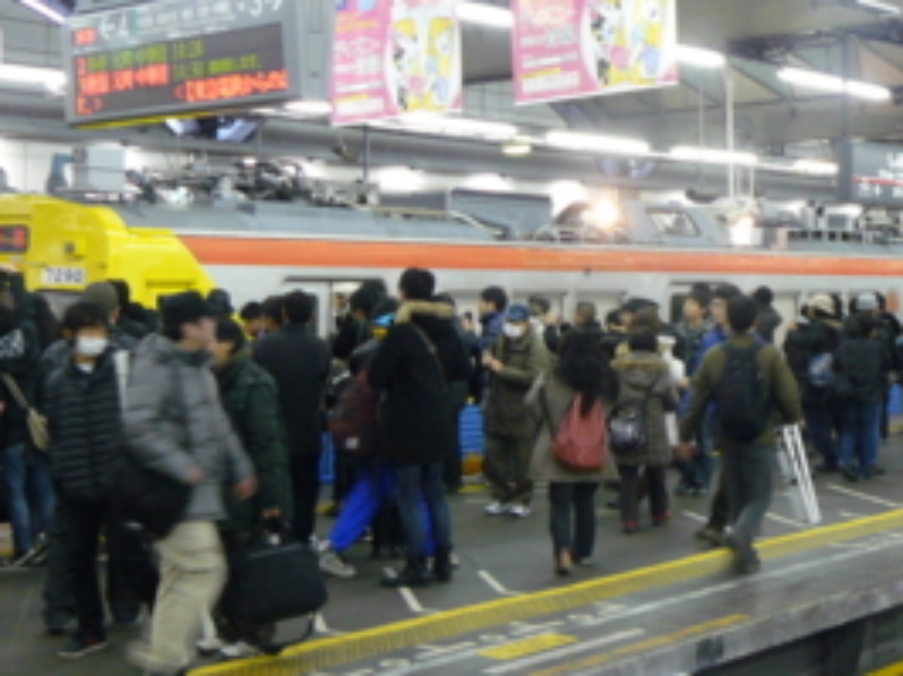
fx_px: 1694
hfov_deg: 29.5
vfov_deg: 22.5
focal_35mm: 65
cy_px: 292
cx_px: 648
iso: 200
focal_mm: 6
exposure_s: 1/15
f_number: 2.8
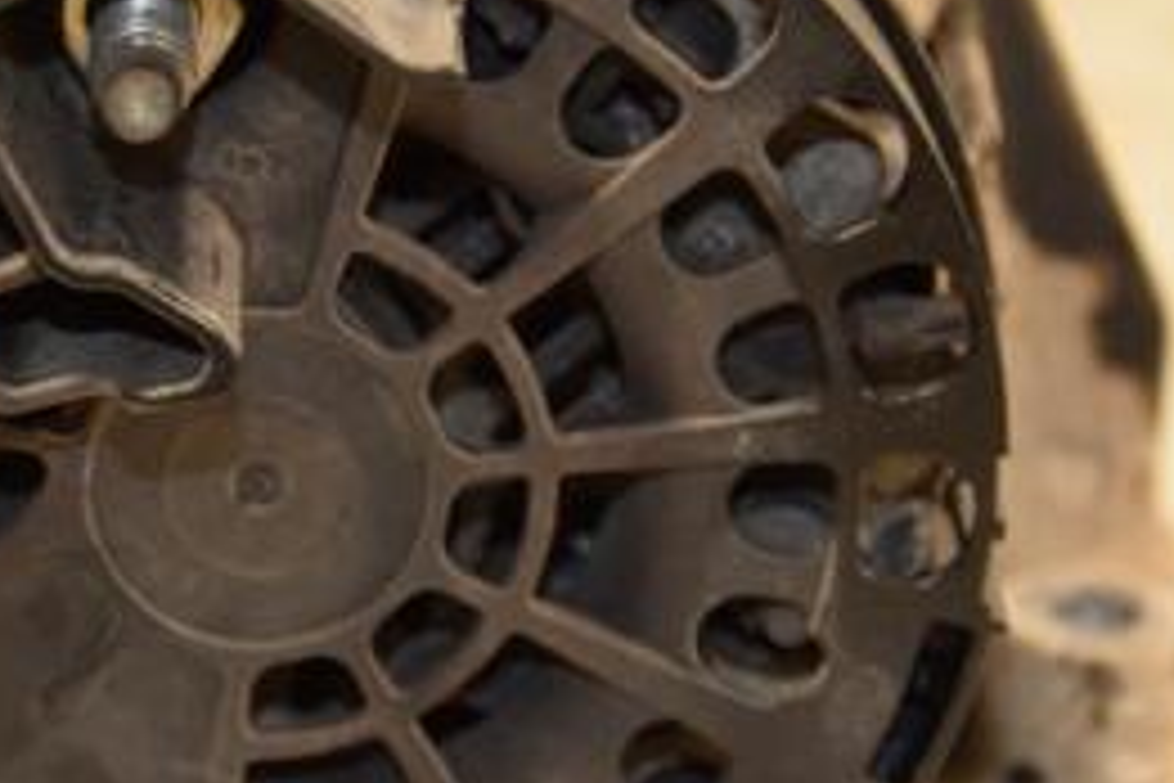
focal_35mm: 214
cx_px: 427
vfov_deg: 6.4
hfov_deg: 9.6
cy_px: 396
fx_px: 6978
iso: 800
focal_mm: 62
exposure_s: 1/80
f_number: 5.3
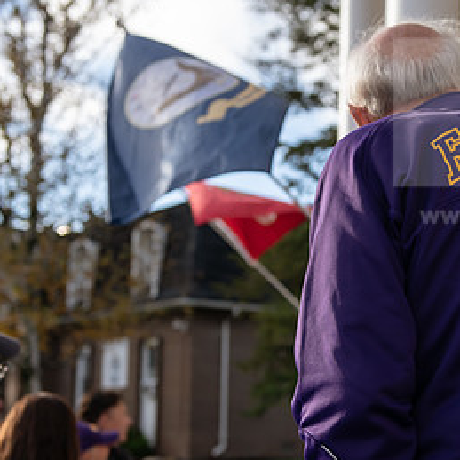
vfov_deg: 21.6
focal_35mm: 80
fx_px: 1203
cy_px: 253
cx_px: 339
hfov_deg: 21.5
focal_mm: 42
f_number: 3.5
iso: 100
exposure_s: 1/400
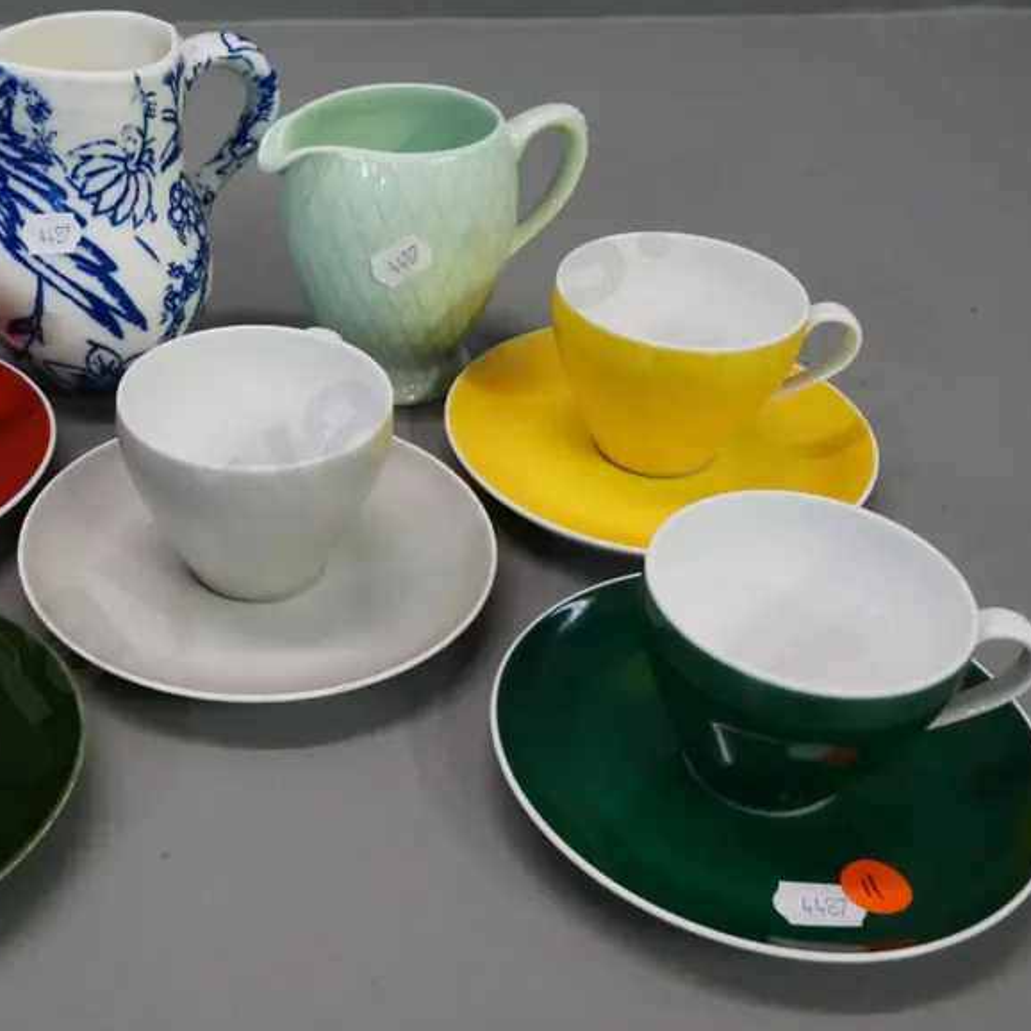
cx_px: 285
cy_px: 476
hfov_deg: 35.4
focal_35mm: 47
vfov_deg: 36.0
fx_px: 1584
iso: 3200
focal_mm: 15
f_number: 5
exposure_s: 1/200
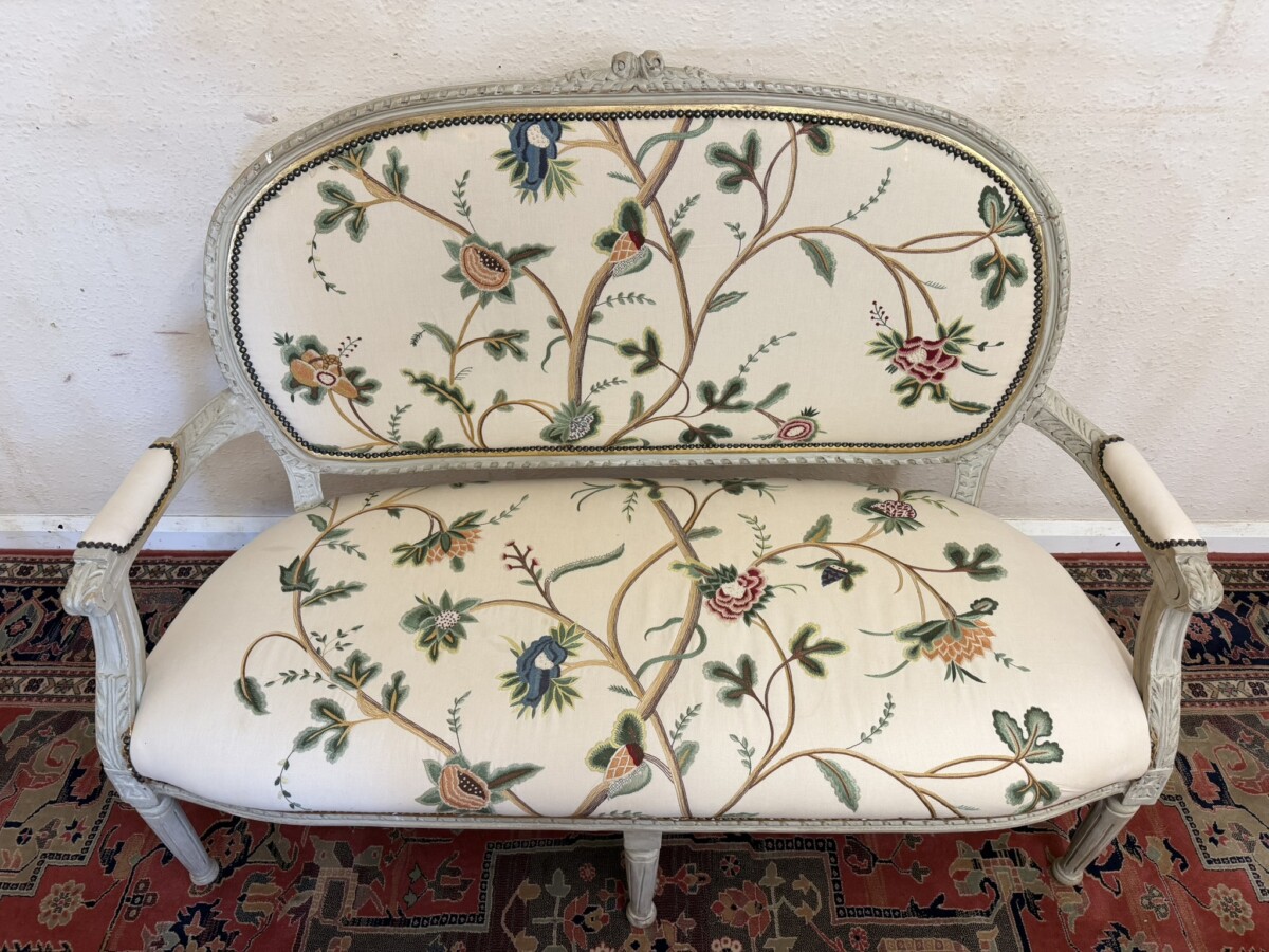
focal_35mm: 24
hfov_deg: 71.6
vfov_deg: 56.8
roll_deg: +0.2
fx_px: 880
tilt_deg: -43.0
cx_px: 634
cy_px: 476
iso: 160
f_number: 1.78
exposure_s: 1/100
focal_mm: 6.76
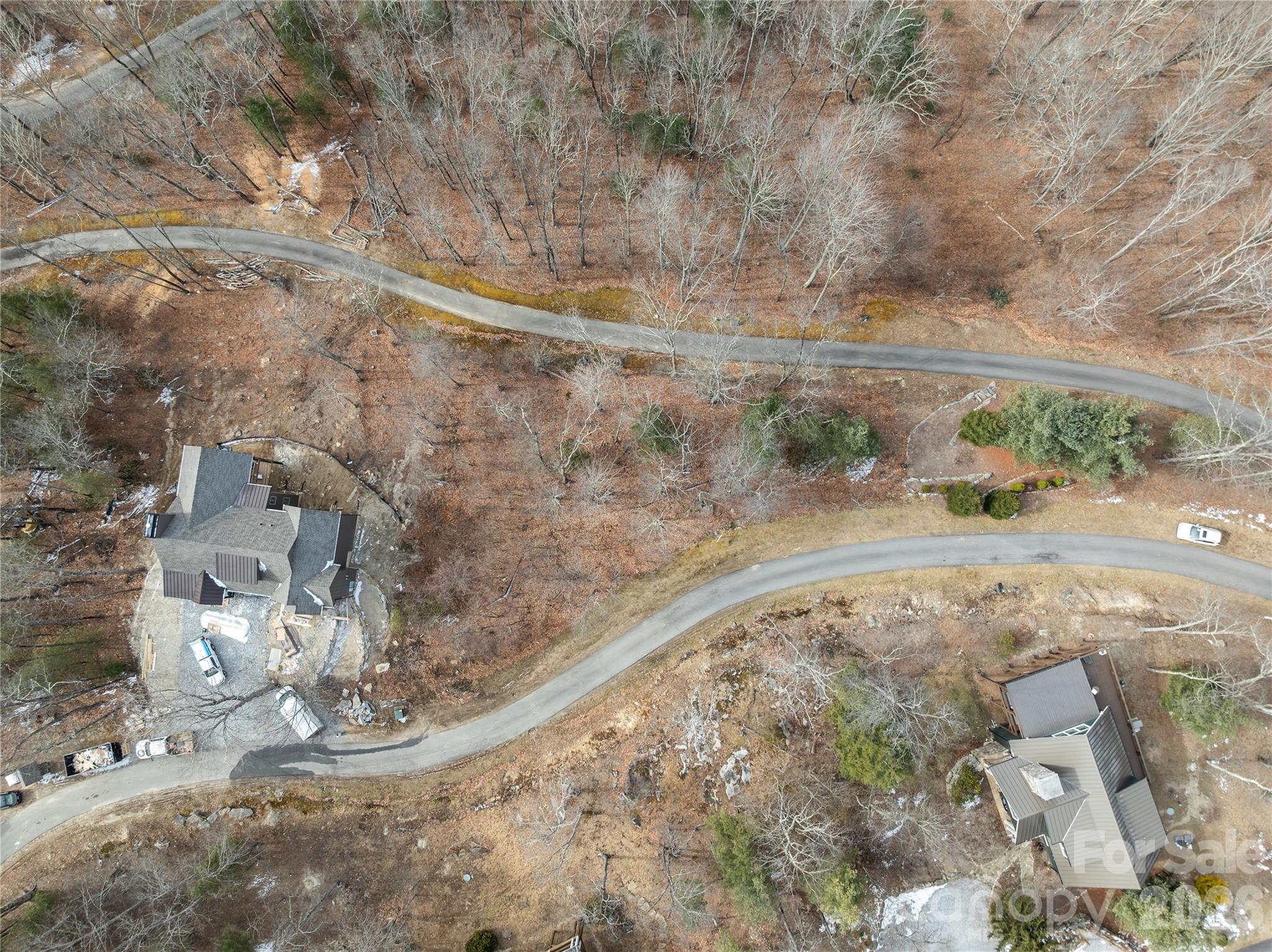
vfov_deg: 56.8
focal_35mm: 24
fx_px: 881
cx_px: 636
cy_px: 476
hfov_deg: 71.6
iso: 100
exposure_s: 1/120
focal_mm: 12.29
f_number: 2.8
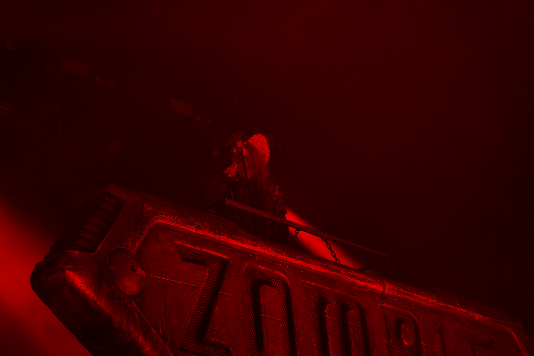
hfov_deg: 19.5
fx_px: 1557
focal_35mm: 105
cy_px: 178
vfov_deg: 13.0
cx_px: 267
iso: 800
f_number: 4
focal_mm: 105
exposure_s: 1/125
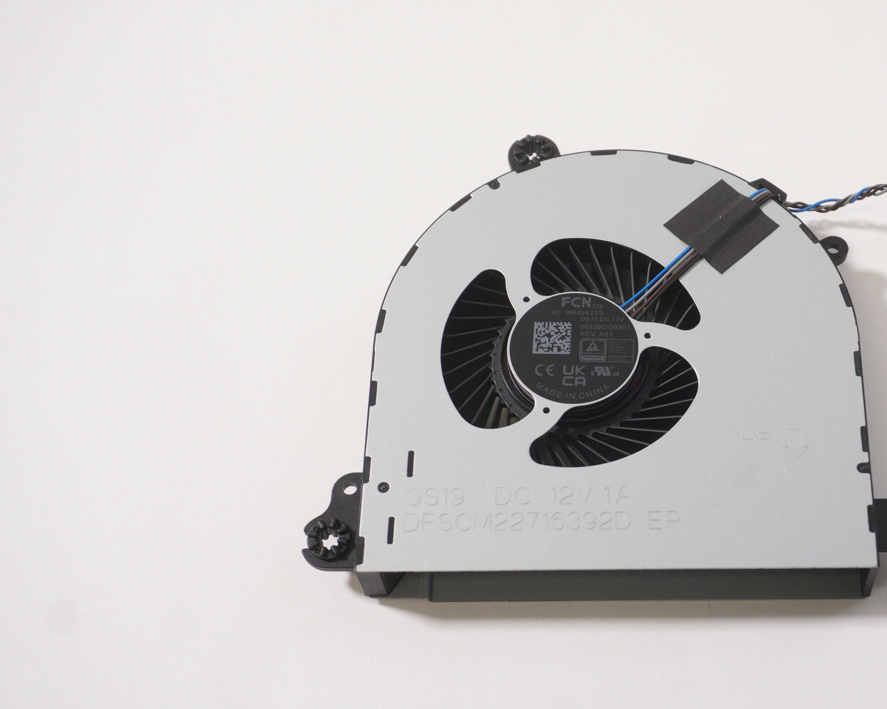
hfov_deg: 31.8
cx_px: 619
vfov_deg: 25.9
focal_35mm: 59
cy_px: 373
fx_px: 1540
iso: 1250
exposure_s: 1/200
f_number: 5.6
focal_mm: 29
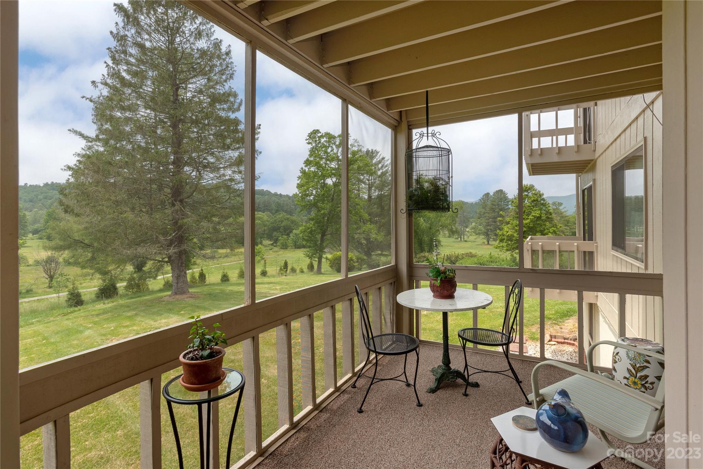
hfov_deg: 93.3
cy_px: 234
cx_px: 352
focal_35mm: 17
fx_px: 332
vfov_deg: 70.5
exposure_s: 1/200
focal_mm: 17
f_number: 11
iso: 320
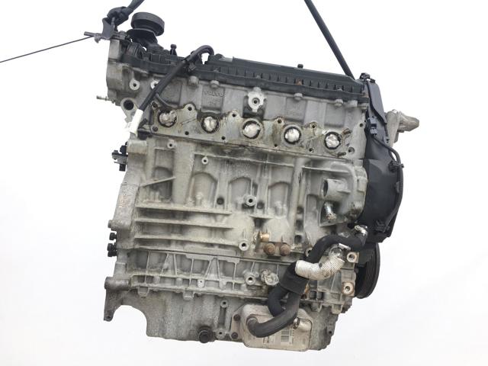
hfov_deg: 61.7
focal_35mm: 29
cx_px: 244
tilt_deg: +7.6
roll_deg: +1.6
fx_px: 409
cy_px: 183
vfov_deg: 48.2
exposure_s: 1/409
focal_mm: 4.15
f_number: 2.2
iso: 25
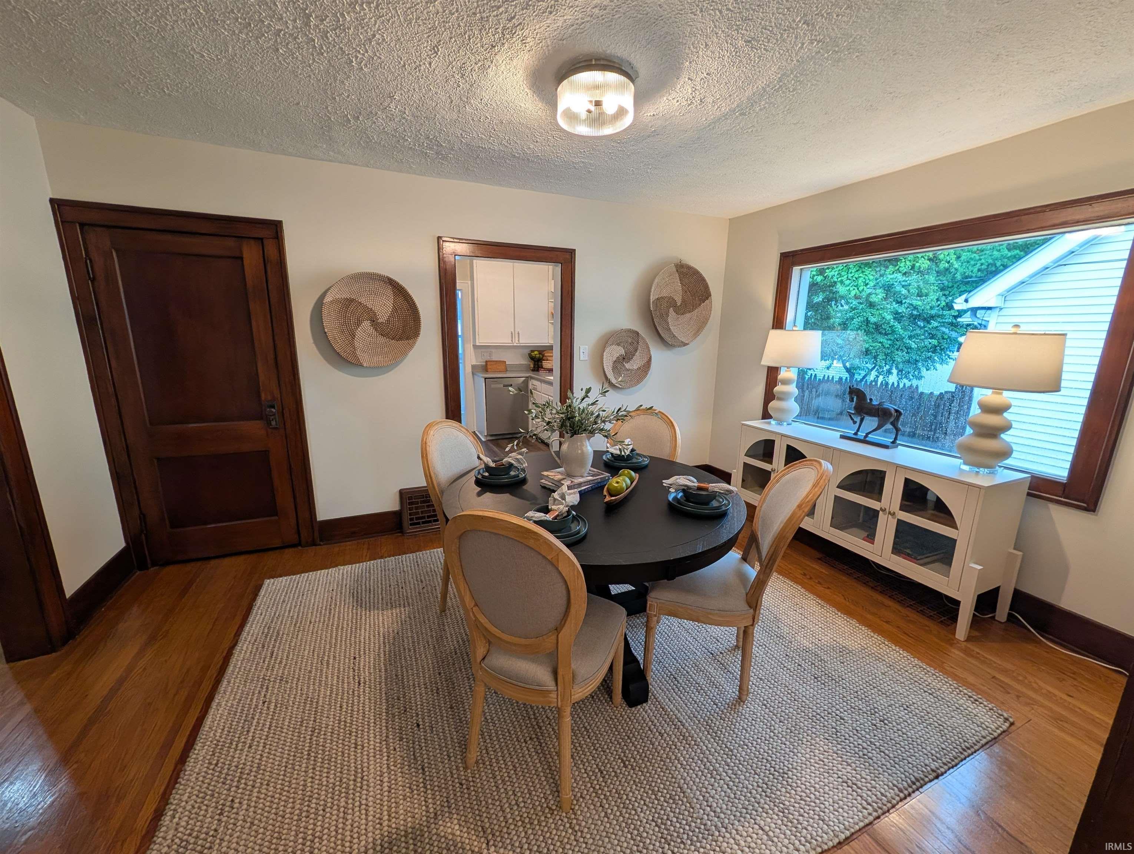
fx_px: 394
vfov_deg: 94.6
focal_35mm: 12
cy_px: 427
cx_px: 567
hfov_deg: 110.5
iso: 91
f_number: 1.7
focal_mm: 2.02
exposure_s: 1/60
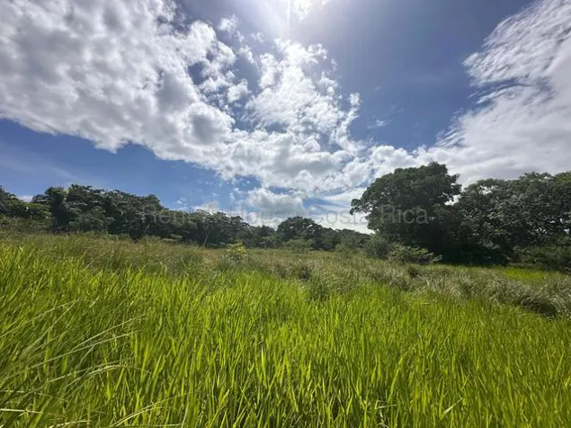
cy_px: 214
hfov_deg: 102.1
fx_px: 231
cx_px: 286
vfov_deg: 85.7
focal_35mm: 14
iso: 50
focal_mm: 2.22
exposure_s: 1/7813
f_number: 2.2
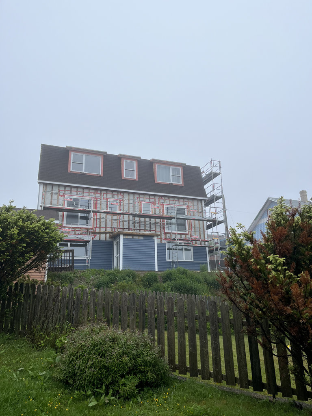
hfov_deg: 53.1
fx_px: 312
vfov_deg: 67.3
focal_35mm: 26
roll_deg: +0.8
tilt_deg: +17.9
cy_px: 208
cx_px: 156
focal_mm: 5.1
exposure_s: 1/1672
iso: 50
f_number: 1.6
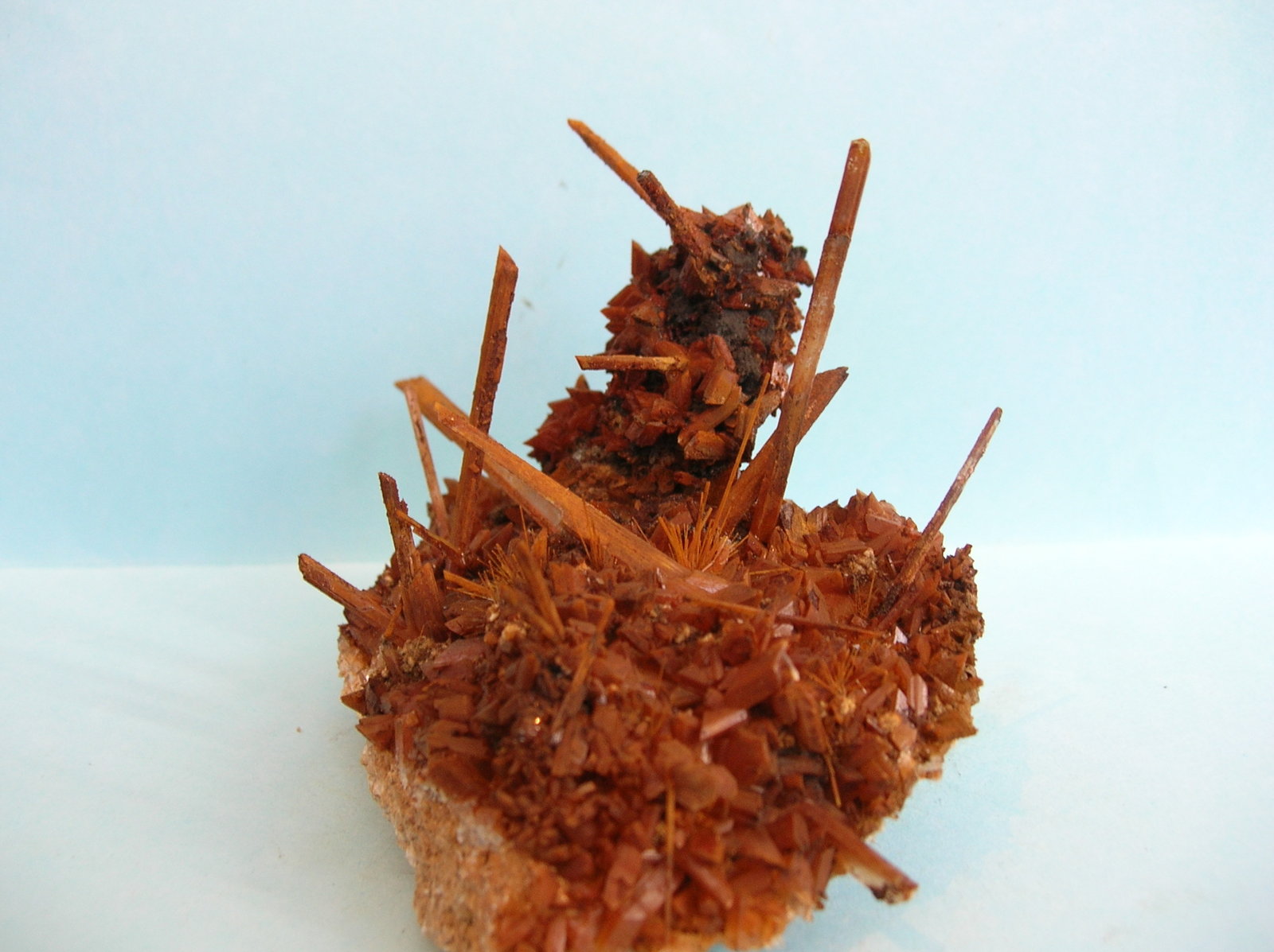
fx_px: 1324
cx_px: 637
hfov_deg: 51.4
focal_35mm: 36
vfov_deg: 39.6
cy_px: 476
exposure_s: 1/6.3
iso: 50
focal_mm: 6
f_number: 2.7
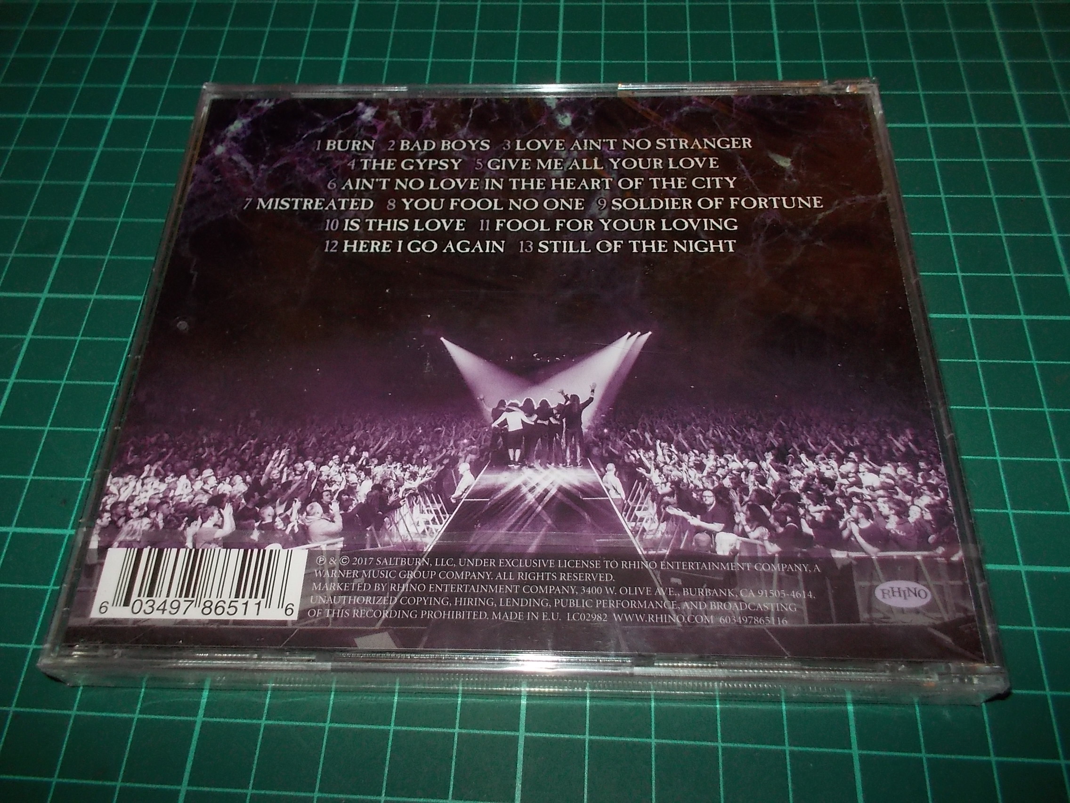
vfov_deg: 48.2
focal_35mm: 29
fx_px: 896
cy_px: 402
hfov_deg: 61.7
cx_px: 535
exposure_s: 1/30
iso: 200
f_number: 3.3
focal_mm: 4.1
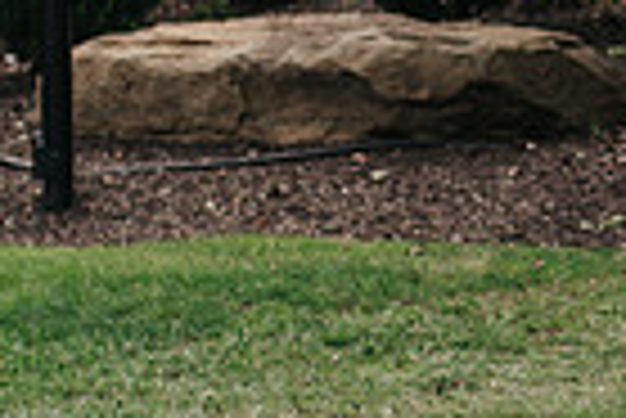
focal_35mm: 218
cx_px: 900
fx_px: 3795
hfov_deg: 9.2
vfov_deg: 6.3
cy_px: 190
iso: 250
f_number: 2.8
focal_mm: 35
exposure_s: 1/2500
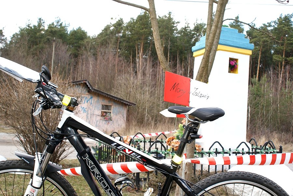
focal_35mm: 45
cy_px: 98
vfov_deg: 29.9
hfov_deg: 43.6
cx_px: 146
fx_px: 367
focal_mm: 30
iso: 100
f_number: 6.3
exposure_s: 1/80
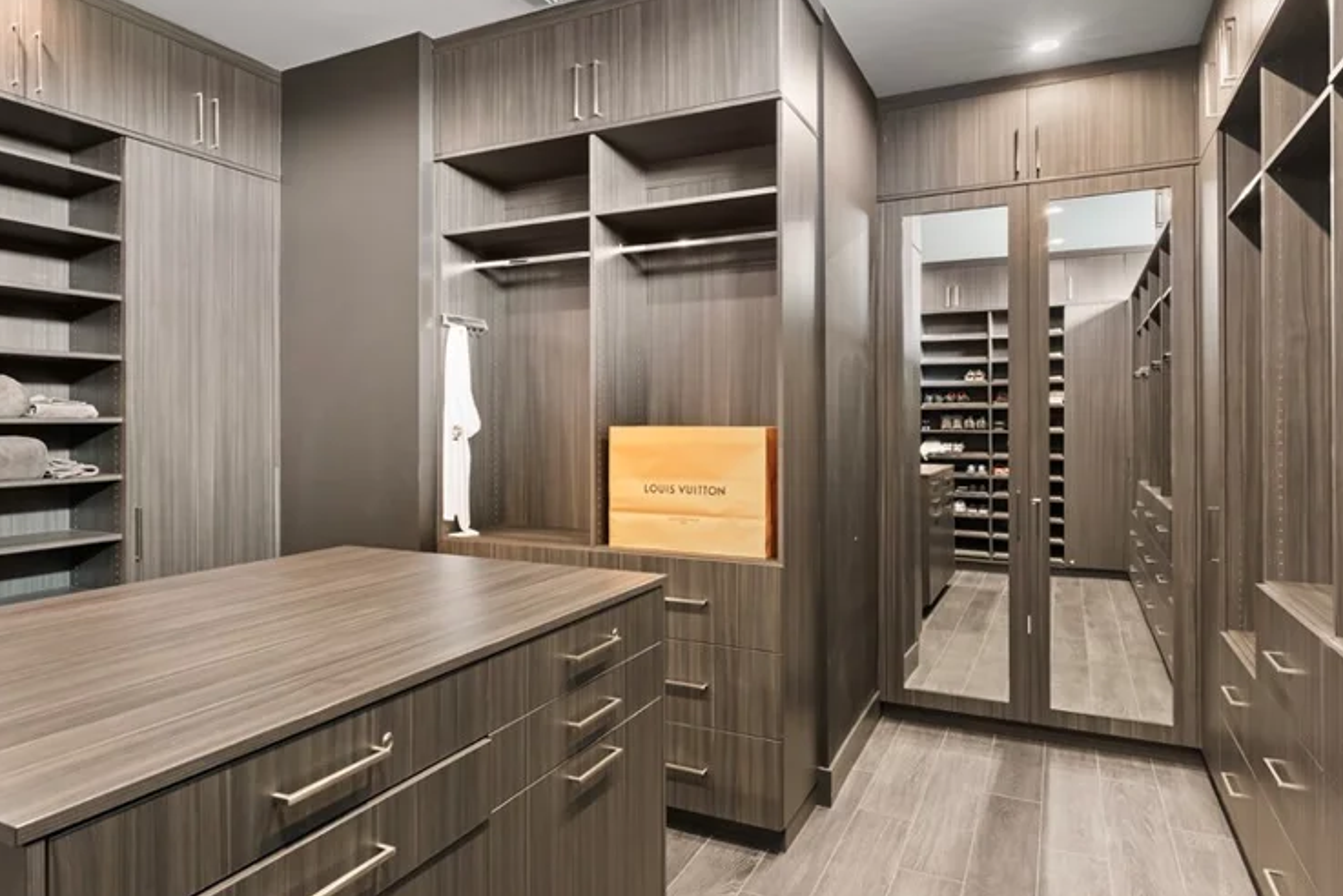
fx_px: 933
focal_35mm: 25
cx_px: 525
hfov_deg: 70.6
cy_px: 422
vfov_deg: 51.3
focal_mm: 18
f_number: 8
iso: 400
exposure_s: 1/1.25
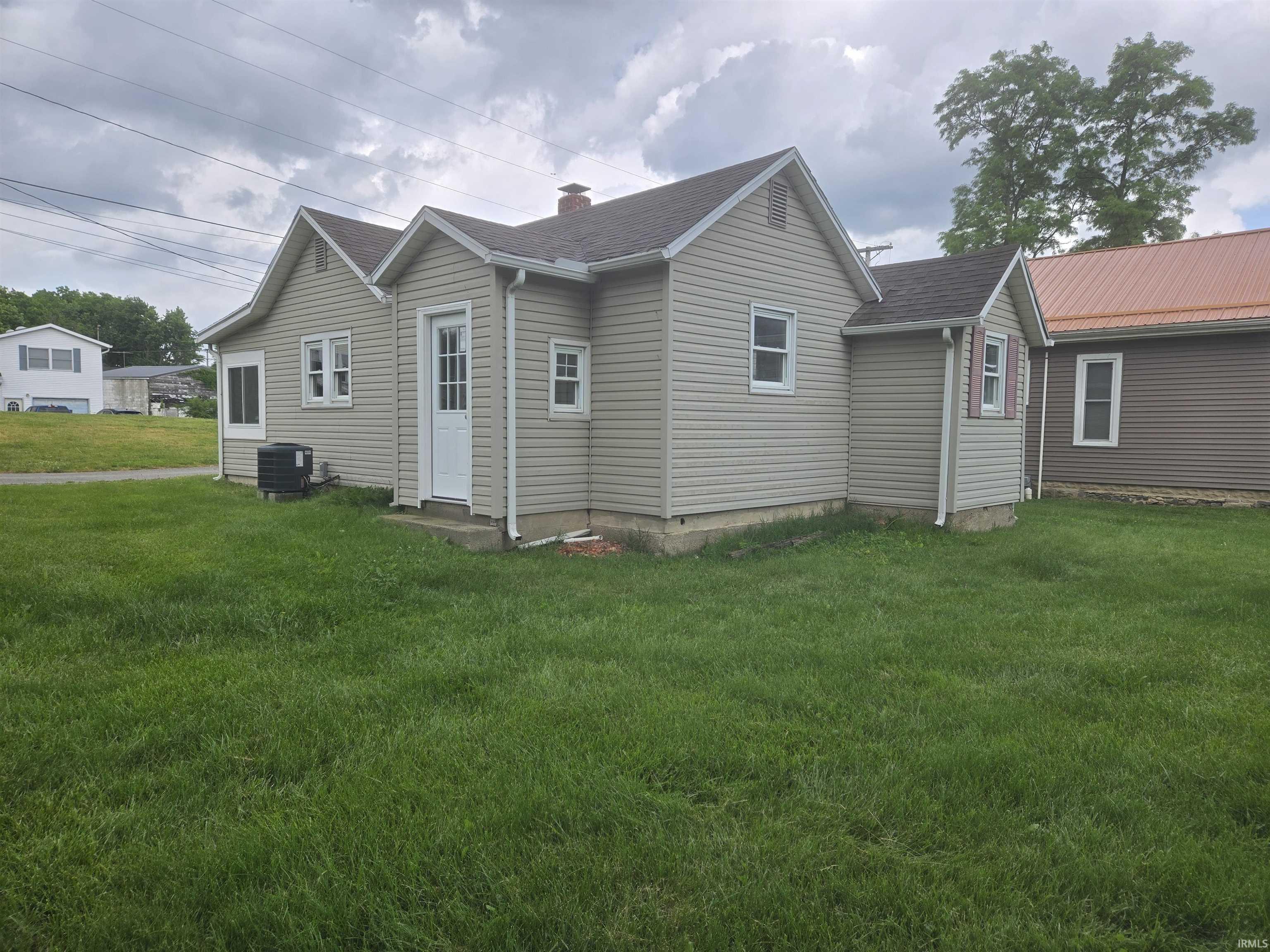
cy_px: 476
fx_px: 844
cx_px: 635
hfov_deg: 73.9
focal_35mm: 23
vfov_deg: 58.9
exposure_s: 1/1123
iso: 25
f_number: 1.8
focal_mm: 5.4
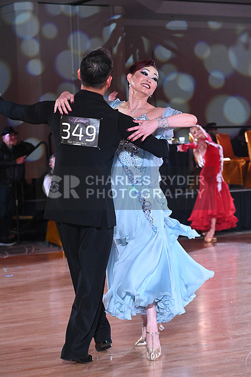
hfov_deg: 13.4
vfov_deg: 20.0
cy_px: 188
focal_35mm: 102
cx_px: 126
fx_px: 1066
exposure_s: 1/400
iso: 6400
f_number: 6.3
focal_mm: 102
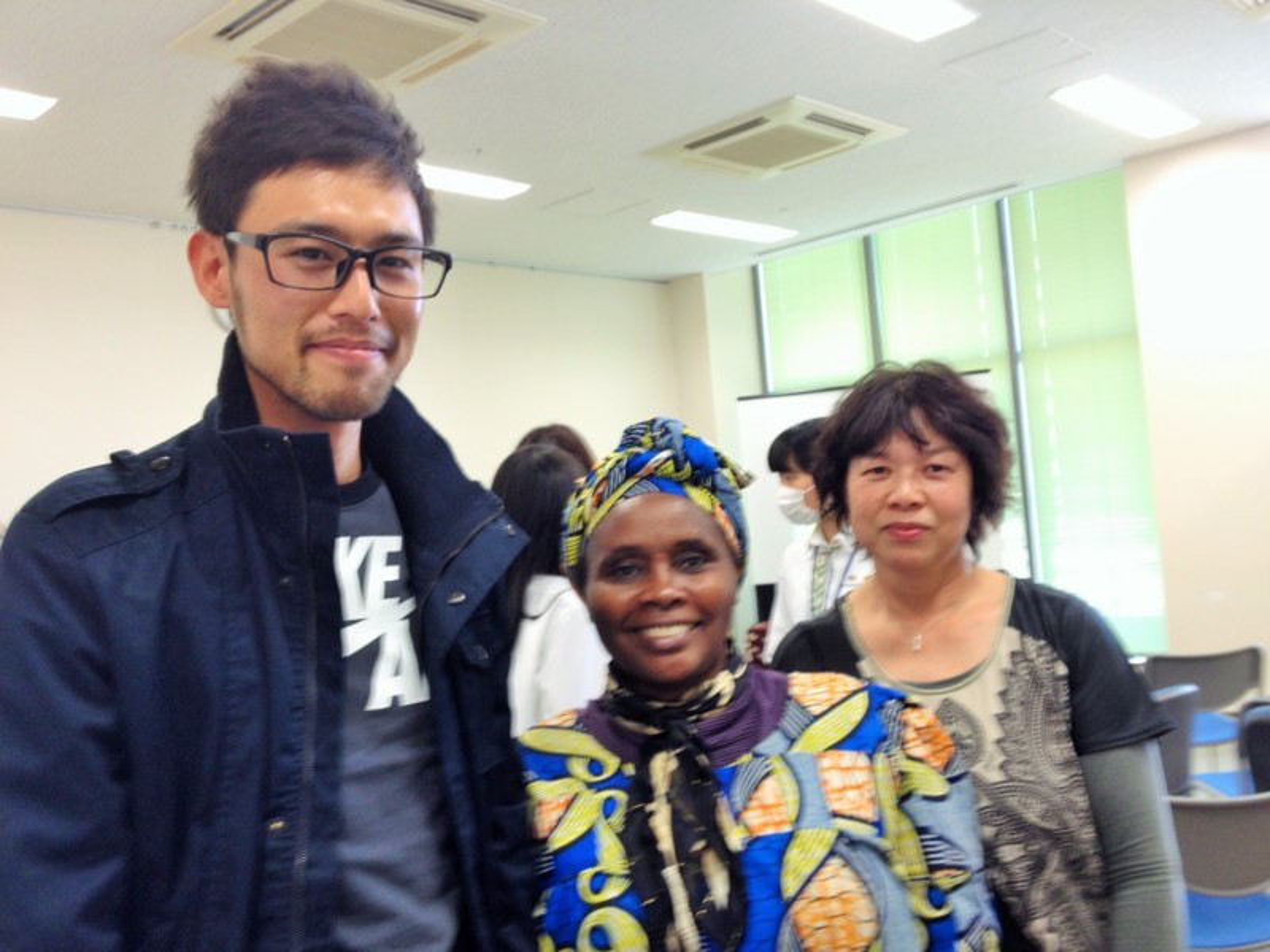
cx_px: 635
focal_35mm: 35
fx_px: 1284
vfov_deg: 40.7
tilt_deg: +2.3
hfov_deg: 52.6
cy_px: 476
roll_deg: +4.9
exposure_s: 1/24
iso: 50
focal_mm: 4.28
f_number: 2.4
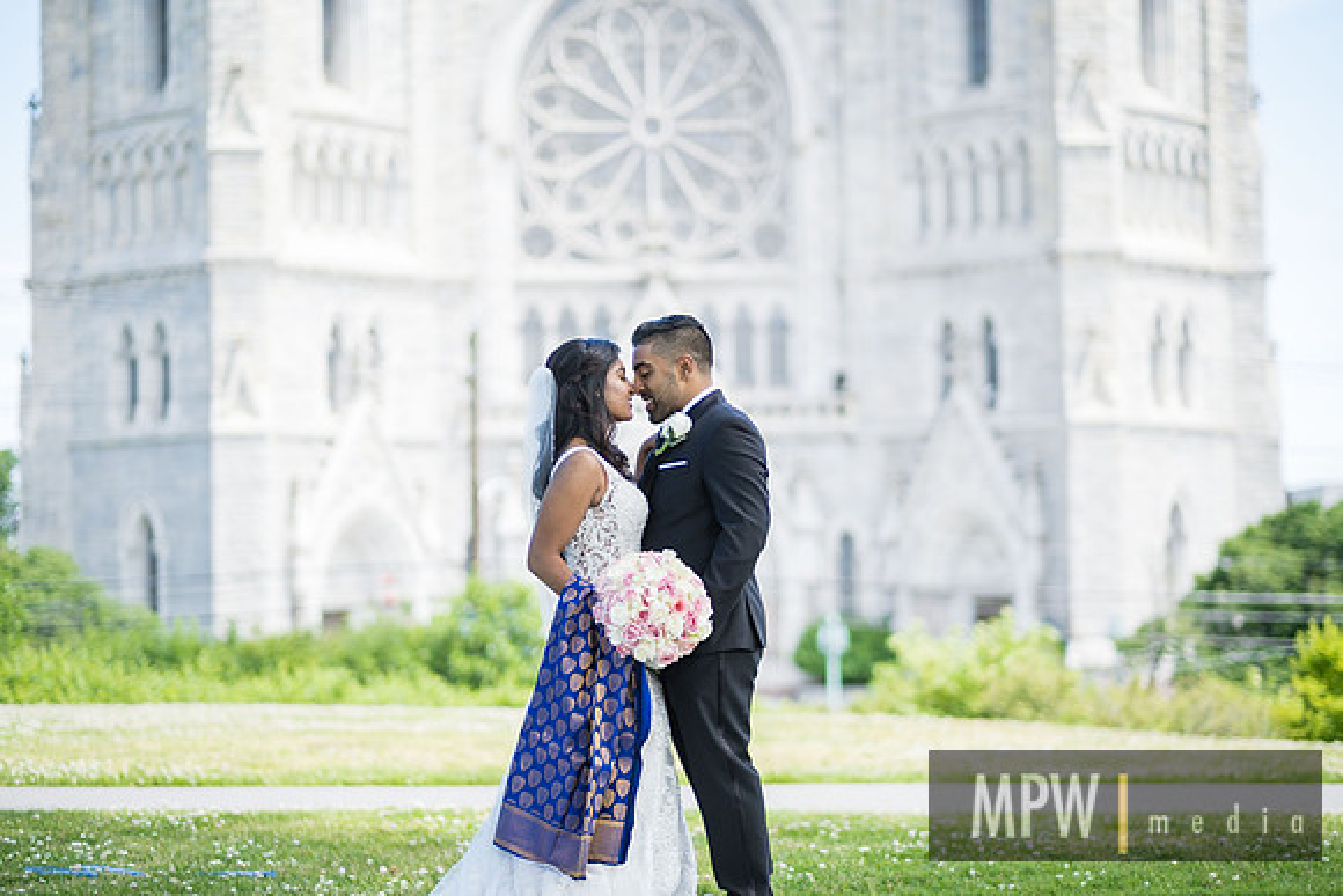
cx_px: 672
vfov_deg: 16.3
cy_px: 448
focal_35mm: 84
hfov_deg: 24.2
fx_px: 3134
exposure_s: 1/2000
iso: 160
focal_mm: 56
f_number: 1.2
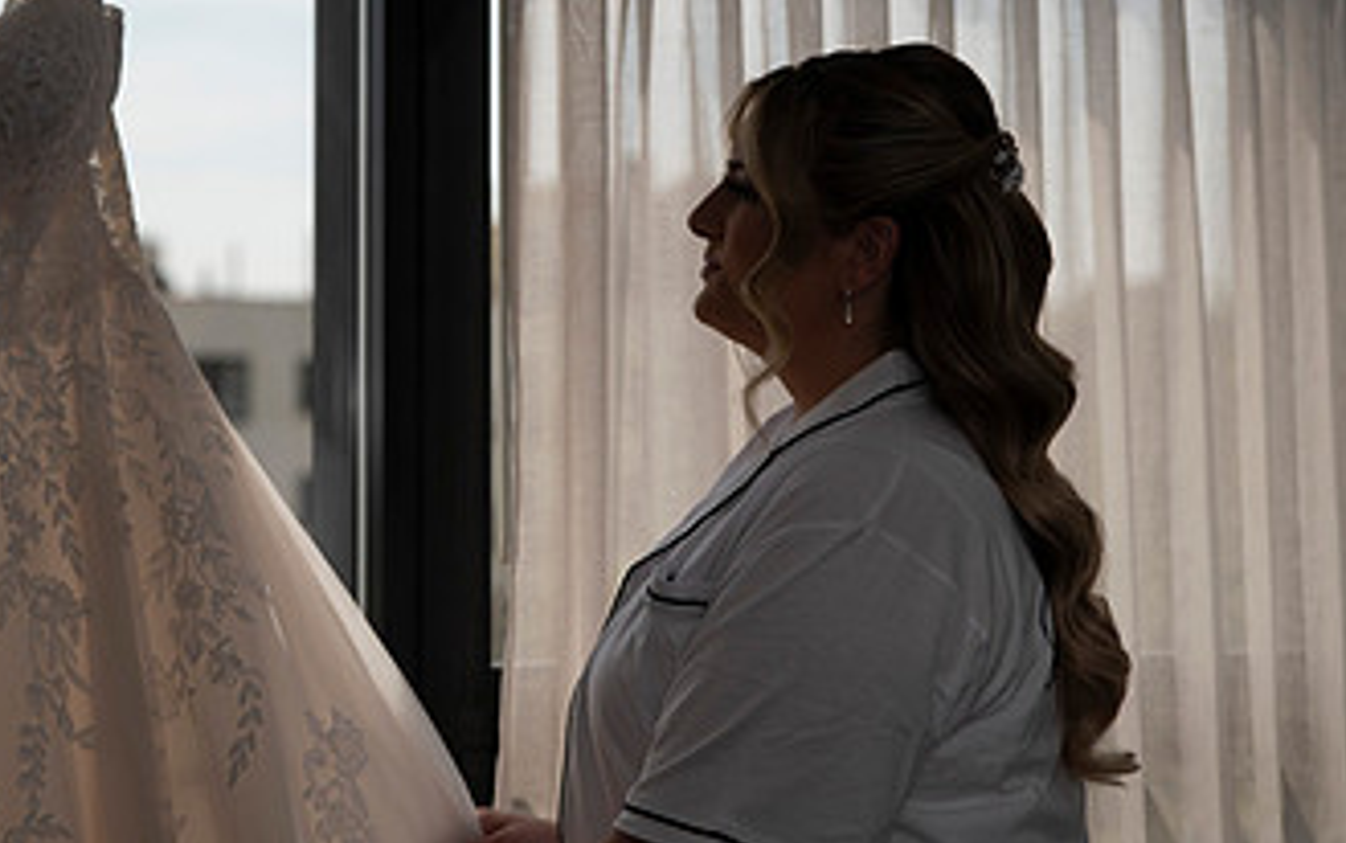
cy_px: 229
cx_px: 409
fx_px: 3817
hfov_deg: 19.9
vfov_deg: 12.6
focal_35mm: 104
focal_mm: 58
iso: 400
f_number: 2.8
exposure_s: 1/4000
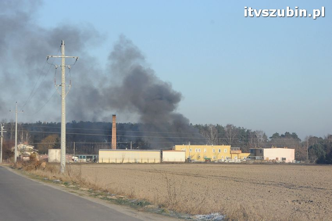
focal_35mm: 99
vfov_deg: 13.8
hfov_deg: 20.6
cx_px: 166
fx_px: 912
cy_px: 110
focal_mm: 66
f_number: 10
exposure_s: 1/1600
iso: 1250
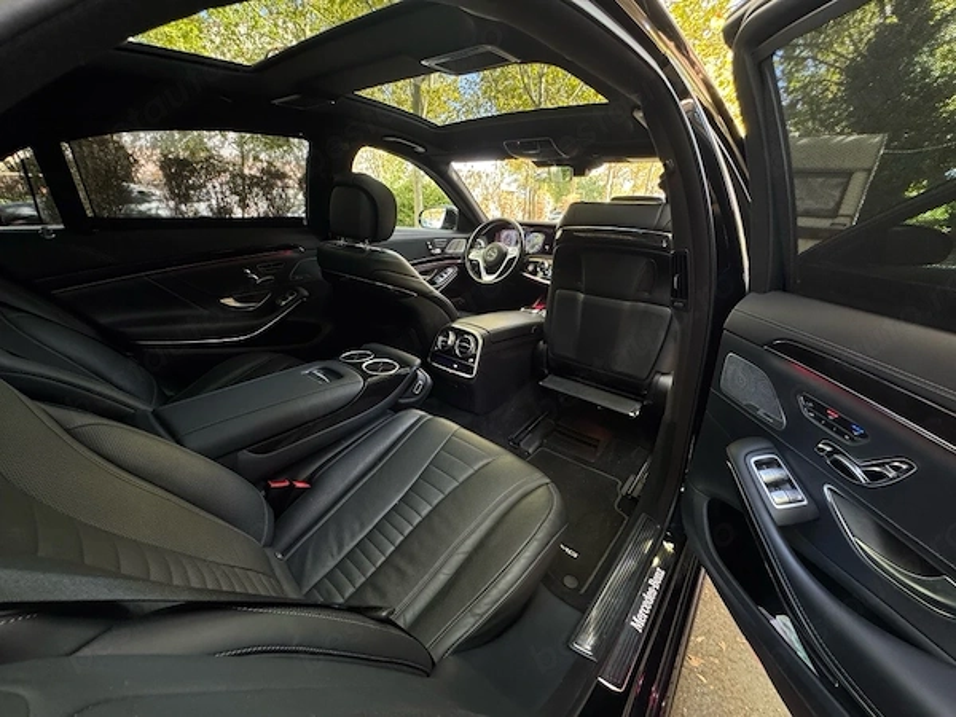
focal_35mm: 14
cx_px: 478
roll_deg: -1.0
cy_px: 358
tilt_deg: -20.6
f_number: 2.2
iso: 320
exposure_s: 1/62
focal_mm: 2.22
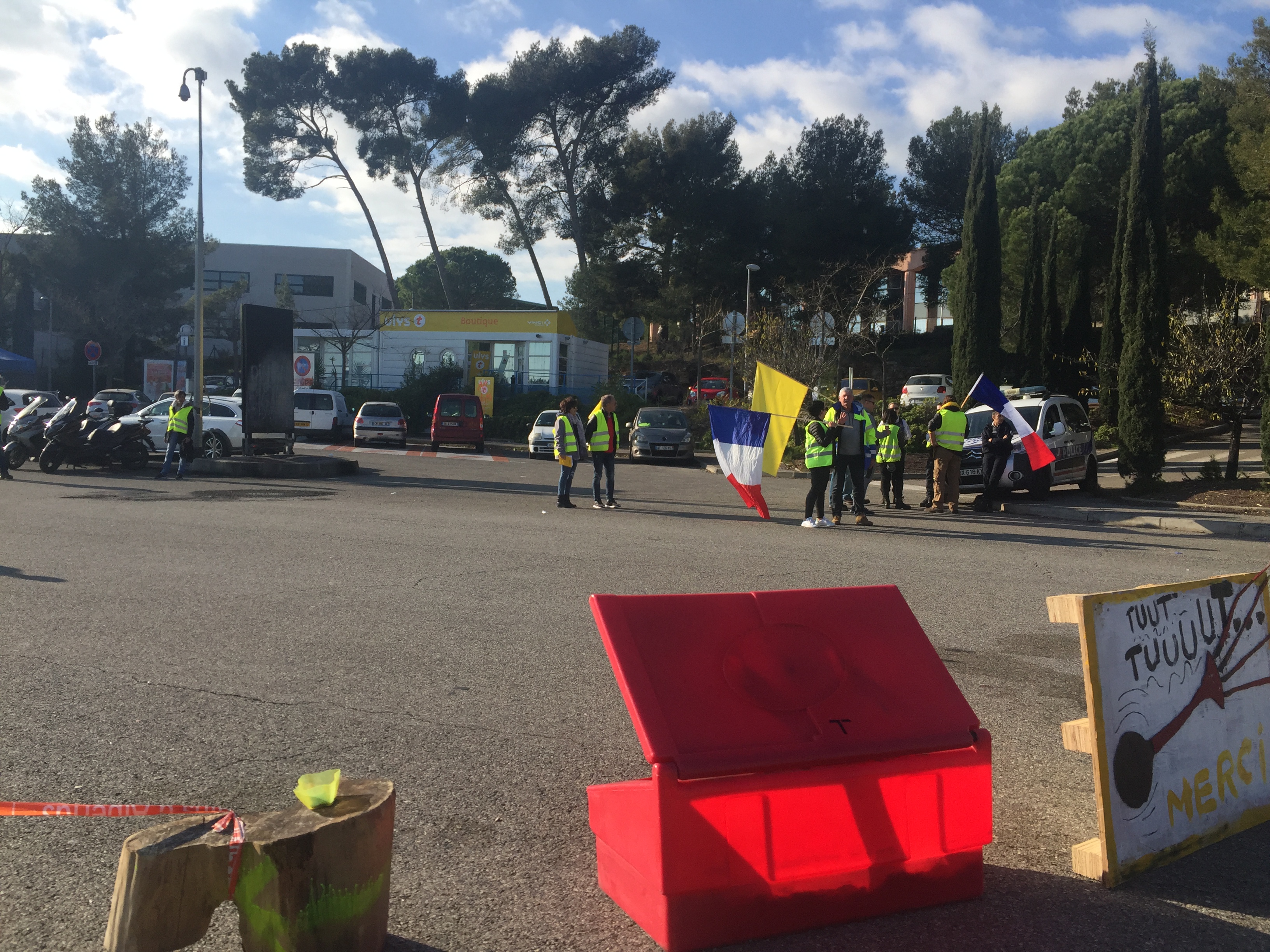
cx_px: 635
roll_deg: +1.7
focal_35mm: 29
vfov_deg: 48.2
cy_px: 476
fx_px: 1064
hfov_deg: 61.7
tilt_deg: -0.6
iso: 32
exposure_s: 1/1721
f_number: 2.2
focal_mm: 4.15
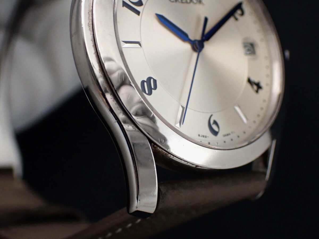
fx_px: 710
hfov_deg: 25.3
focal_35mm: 77
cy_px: 120
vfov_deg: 19.1
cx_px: 160
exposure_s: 1/200
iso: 800
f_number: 4.1
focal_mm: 13.65
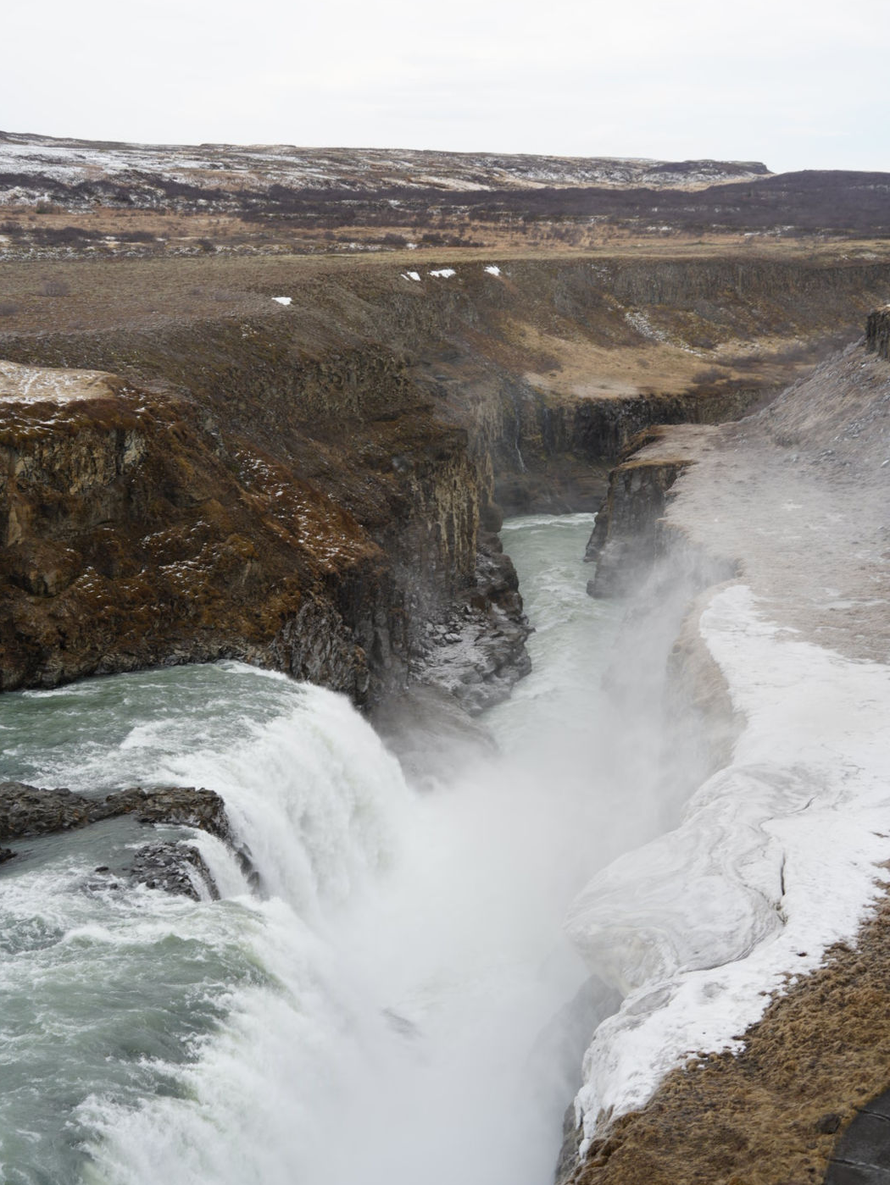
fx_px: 1885
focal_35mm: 55
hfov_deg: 26.6
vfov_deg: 34.9
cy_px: 572
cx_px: 441
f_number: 7.1
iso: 100
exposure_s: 1/100
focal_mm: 50
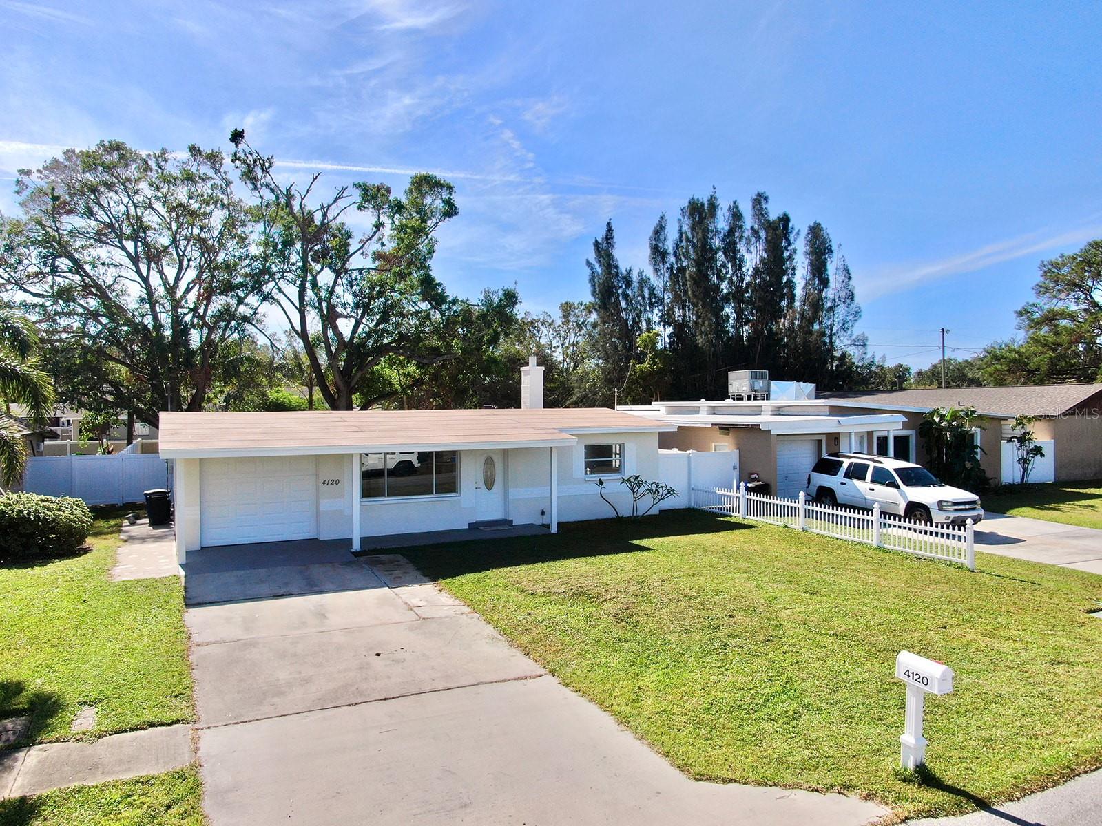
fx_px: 764
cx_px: 551
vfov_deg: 56.8
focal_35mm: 24
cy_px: 413
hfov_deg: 71.6
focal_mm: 4.39
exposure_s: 1/1600
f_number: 2.8
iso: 110
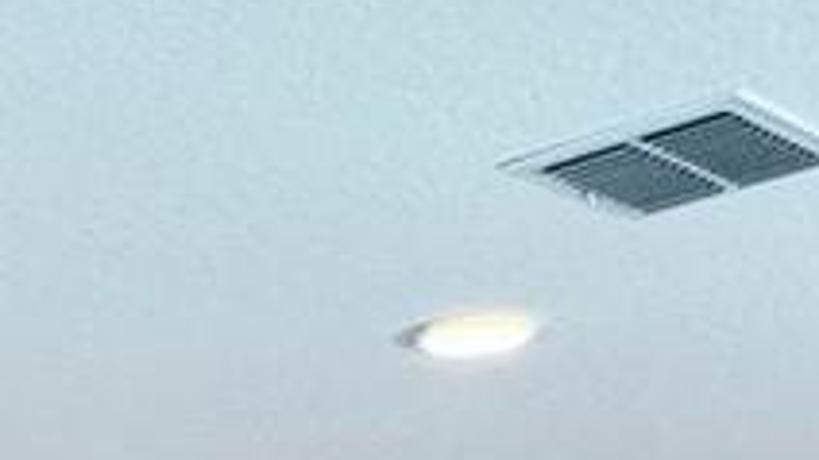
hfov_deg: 17.9
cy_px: 1121
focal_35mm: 115
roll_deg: +1.6
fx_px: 2496
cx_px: -93
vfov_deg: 9.3
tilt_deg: -2.9
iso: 80
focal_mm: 2.22
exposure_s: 1/120
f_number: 2.2
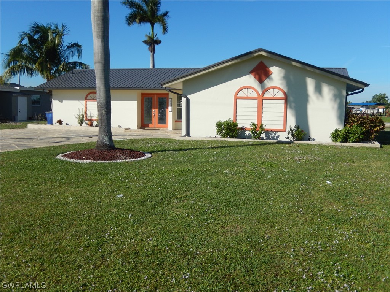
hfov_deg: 51.4
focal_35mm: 36
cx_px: 195
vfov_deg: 39.7
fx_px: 406
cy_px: 146
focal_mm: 6.5
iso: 125
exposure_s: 1/400
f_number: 8
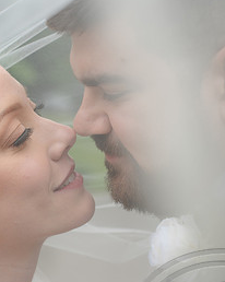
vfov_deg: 23.3
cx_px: 93
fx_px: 683
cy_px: 133
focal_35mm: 82
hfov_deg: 18.7
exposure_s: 1/400
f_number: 3.5
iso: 100
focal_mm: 50
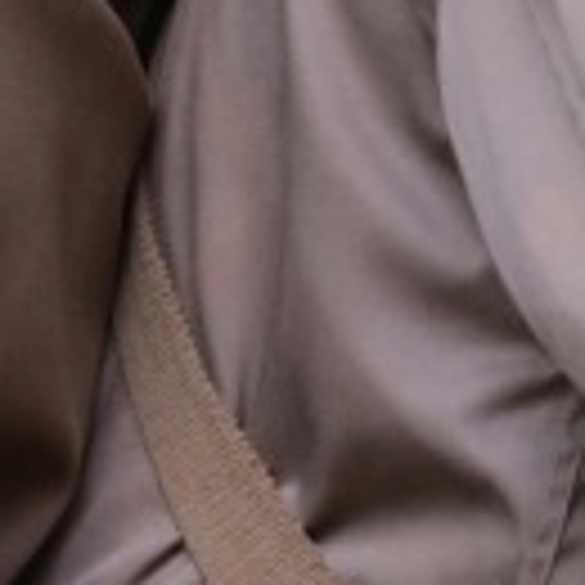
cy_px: -286
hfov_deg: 5.1
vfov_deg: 5.2
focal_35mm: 334
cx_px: 1400
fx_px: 6386
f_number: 3.5
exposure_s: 1/800
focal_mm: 50
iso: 800
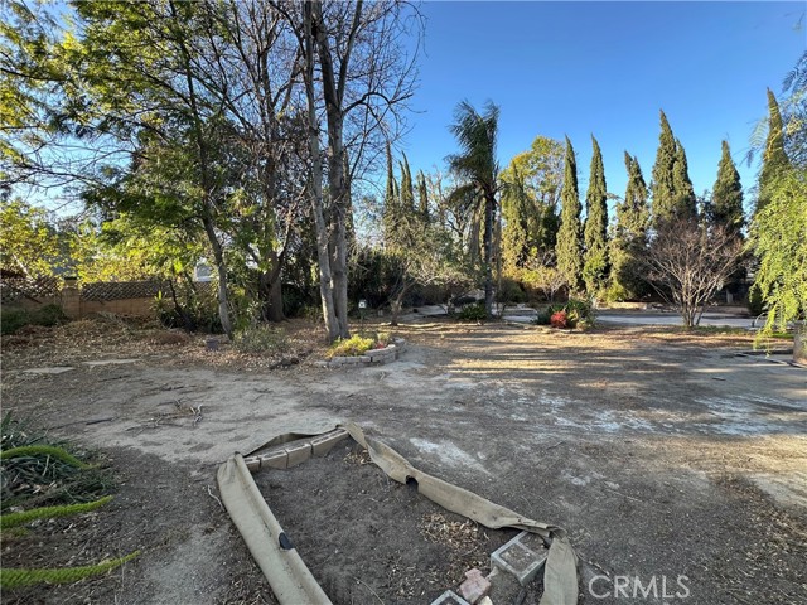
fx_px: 326
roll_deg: -0.1
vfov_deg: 85.7
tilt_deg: -1.2
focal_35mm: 14
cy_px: 302
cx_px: 404
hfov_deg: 102.1
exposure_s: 1/163
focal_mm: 2.22
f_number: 2.2
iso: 40
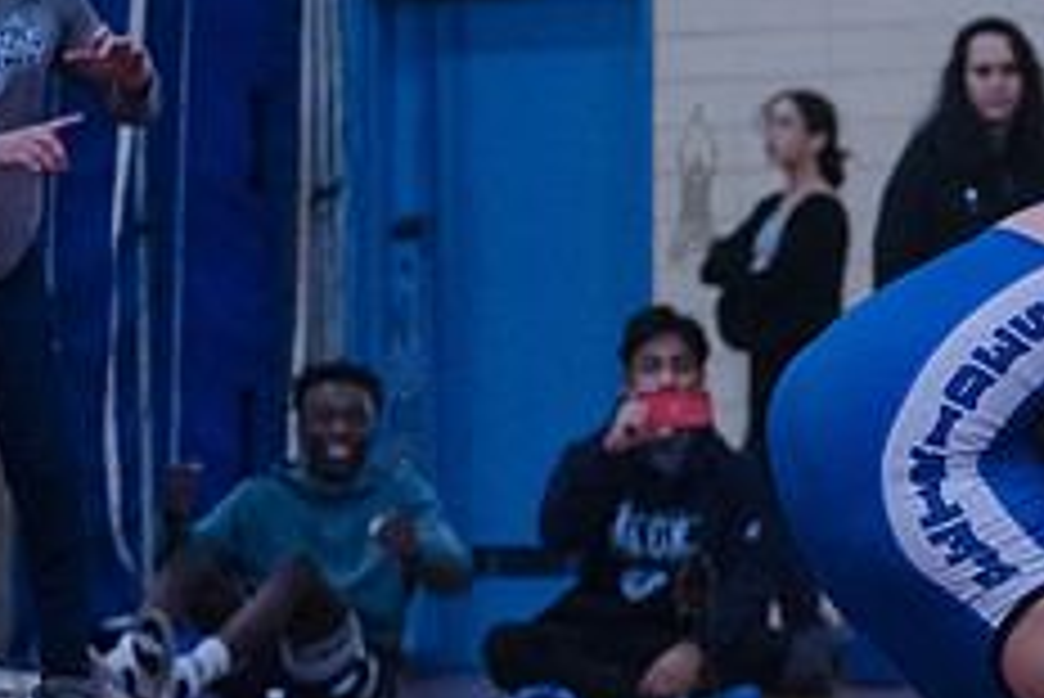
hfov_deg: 9.8
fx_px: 6007
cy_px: 399
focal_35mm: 207
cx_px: 1274
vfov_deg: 6.6
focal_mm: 80
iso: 8000
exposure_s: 1/400
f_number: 3.2
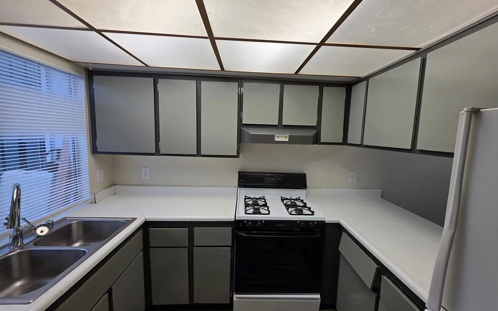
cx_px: 250
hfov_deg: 105.3
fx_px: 190
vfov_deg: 78.6
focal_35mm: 14
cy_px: 157
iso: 50
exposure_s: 1/120
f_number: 1.9
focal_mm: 2.2
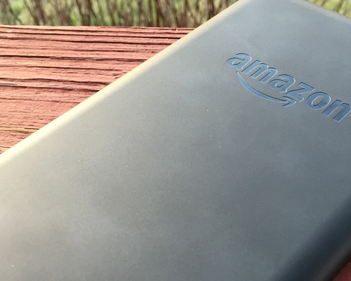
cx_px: 227
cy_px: 146
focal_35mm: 49
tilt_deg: -46.5
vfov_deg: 30.8
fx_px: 509
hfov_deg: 37.7
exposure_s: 1/30
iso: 64
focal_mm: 4.15
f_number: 2.2
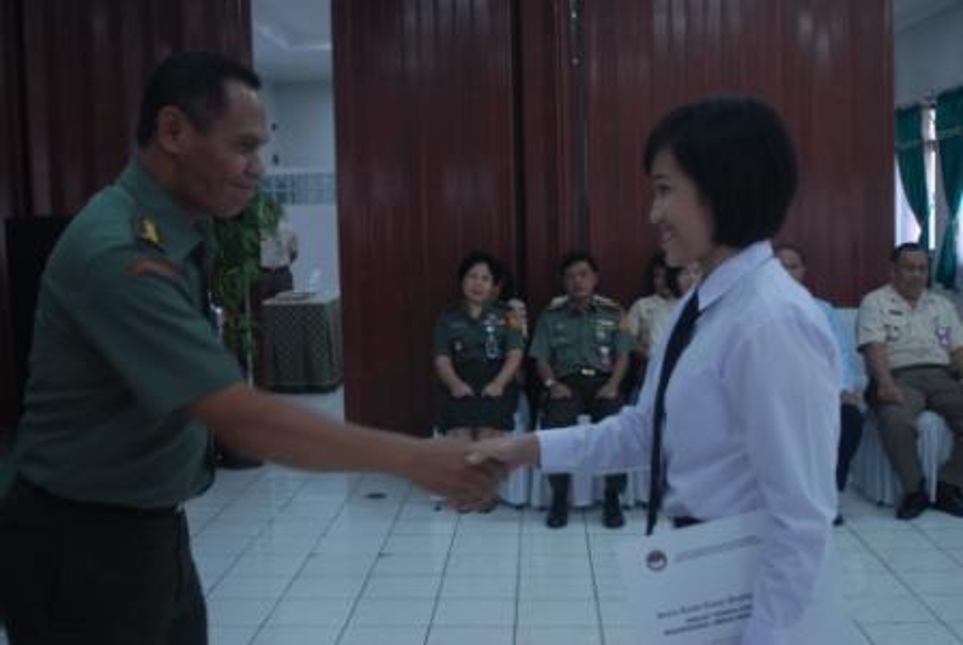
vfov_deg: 32.0
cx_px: 482
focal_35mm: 42
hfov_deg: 46.3
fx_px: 1125
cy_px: 322
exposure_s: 1/20
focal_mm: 28
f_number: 3.5
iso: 250
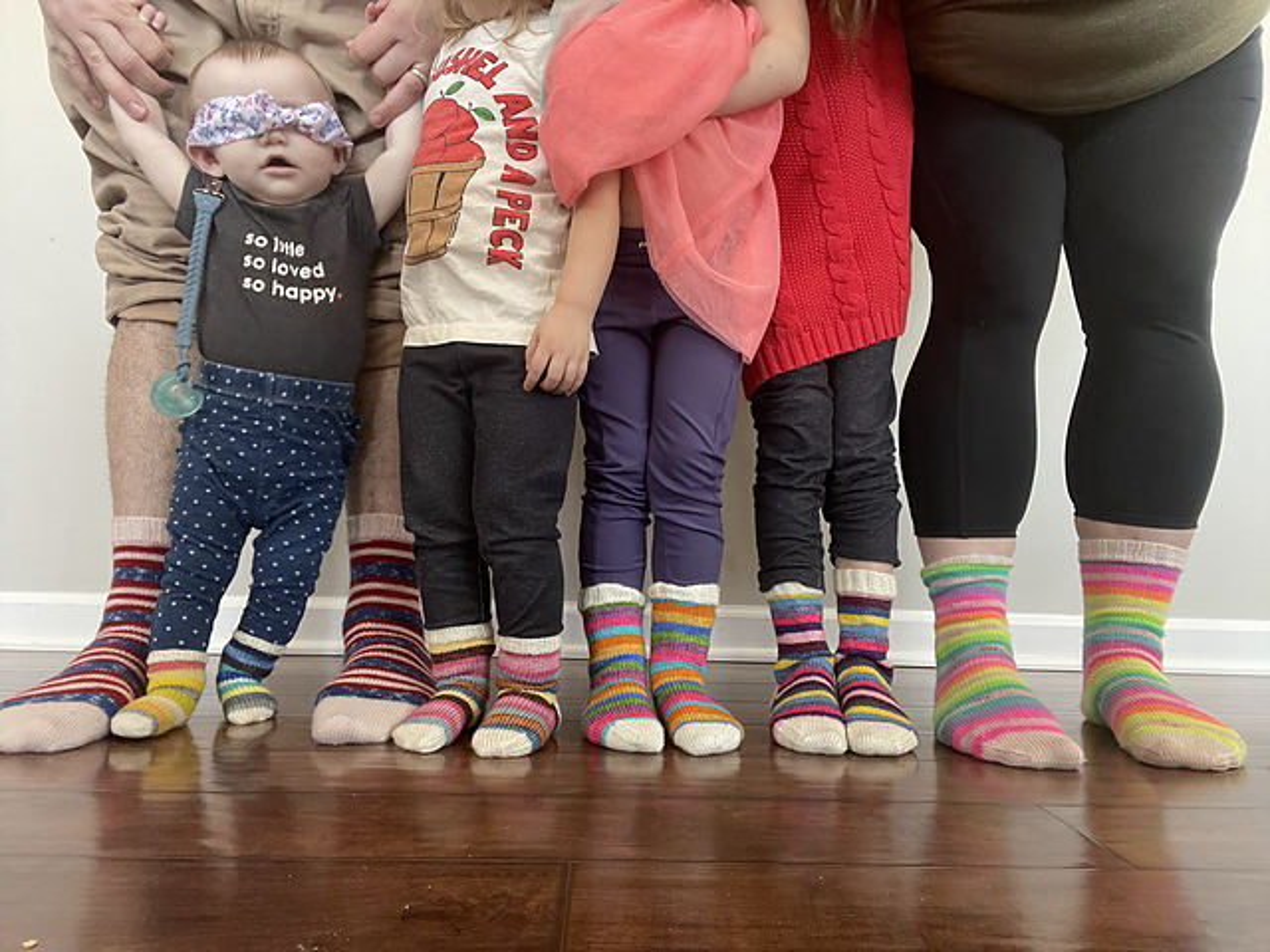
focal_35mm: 23
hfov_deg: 73.9
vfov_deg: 58.9
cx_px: 635
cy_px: 476
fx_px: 844
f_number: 2.2
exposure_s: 1/60
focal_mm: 2.71
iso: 200
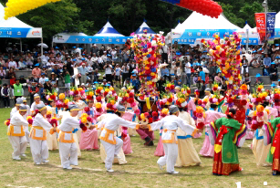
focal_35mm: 88
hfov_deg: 22.9
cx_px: 196
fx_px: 686
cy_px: 68
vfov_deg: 15.6
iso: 400
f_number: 11
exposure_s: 1/500
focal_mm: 36
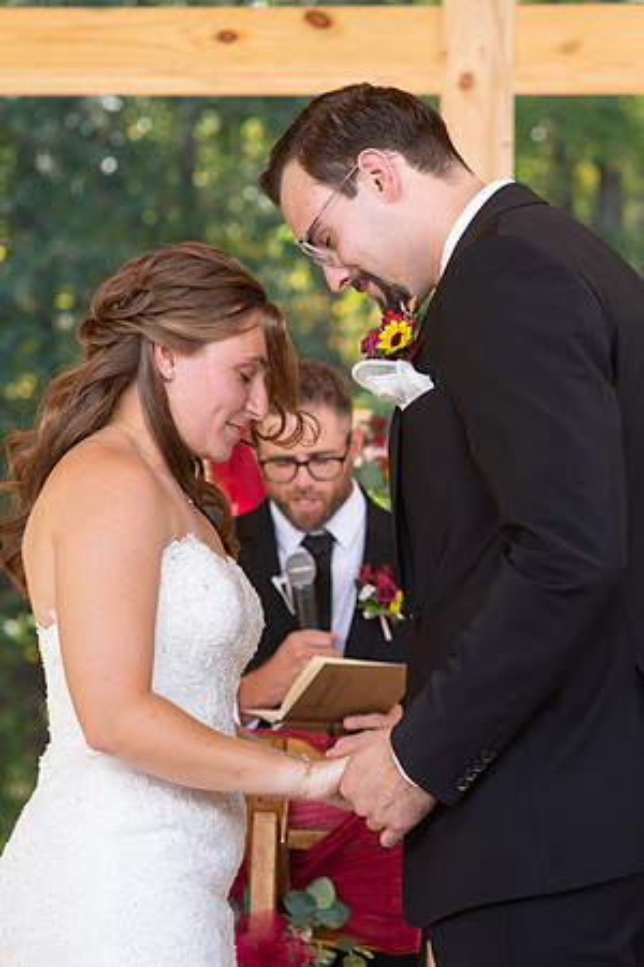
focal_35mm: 129
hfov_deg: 10.6
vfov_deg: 15.9
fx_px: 3468
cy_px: 483
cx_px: 431
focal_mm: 85
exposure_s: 1/400
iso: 500
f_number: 4.5
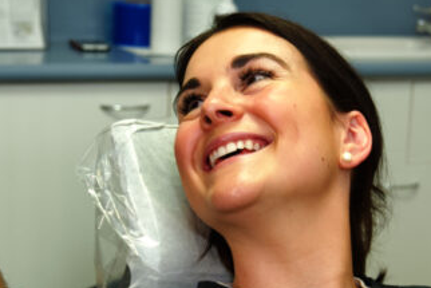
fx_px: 1413
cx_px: 228
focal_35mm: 118
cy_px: 129
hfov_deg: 17.3
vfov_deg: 11.6
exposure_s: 1/80
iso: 2000
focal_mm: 38
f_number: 4.5
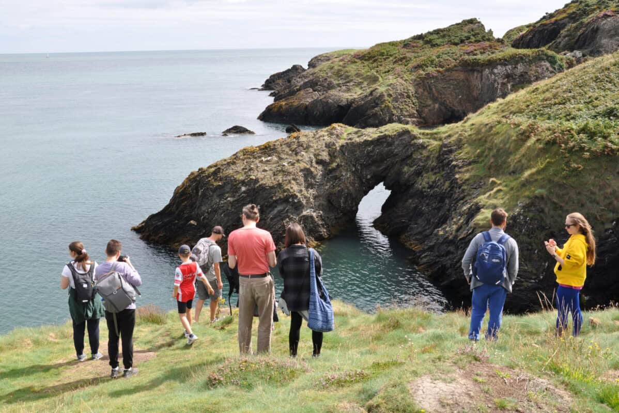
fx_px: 645
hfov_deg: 51.3
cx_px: 310
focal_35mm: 38
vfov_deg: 35.5
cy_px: 206
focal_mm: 25
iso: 200
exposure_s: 1/200
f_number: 11
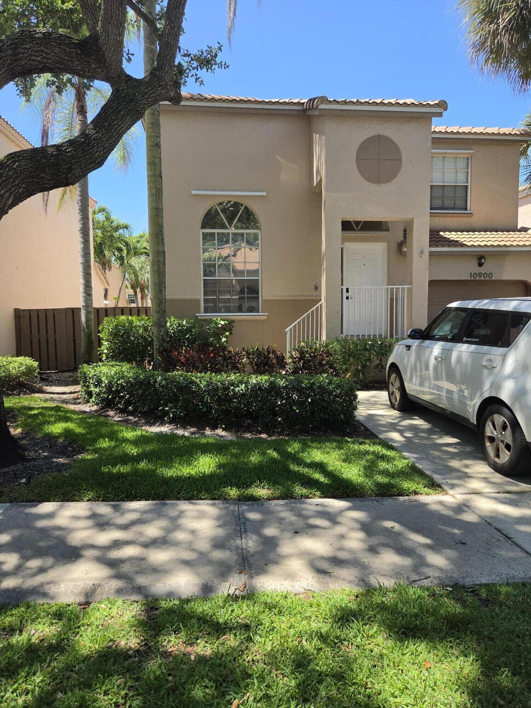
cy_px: 354
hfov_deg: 58.9
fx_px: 470
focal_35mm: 23
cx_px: 266
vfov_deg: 73.9
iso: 80
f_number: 1.8
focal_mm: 5.4
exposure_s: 1/1849
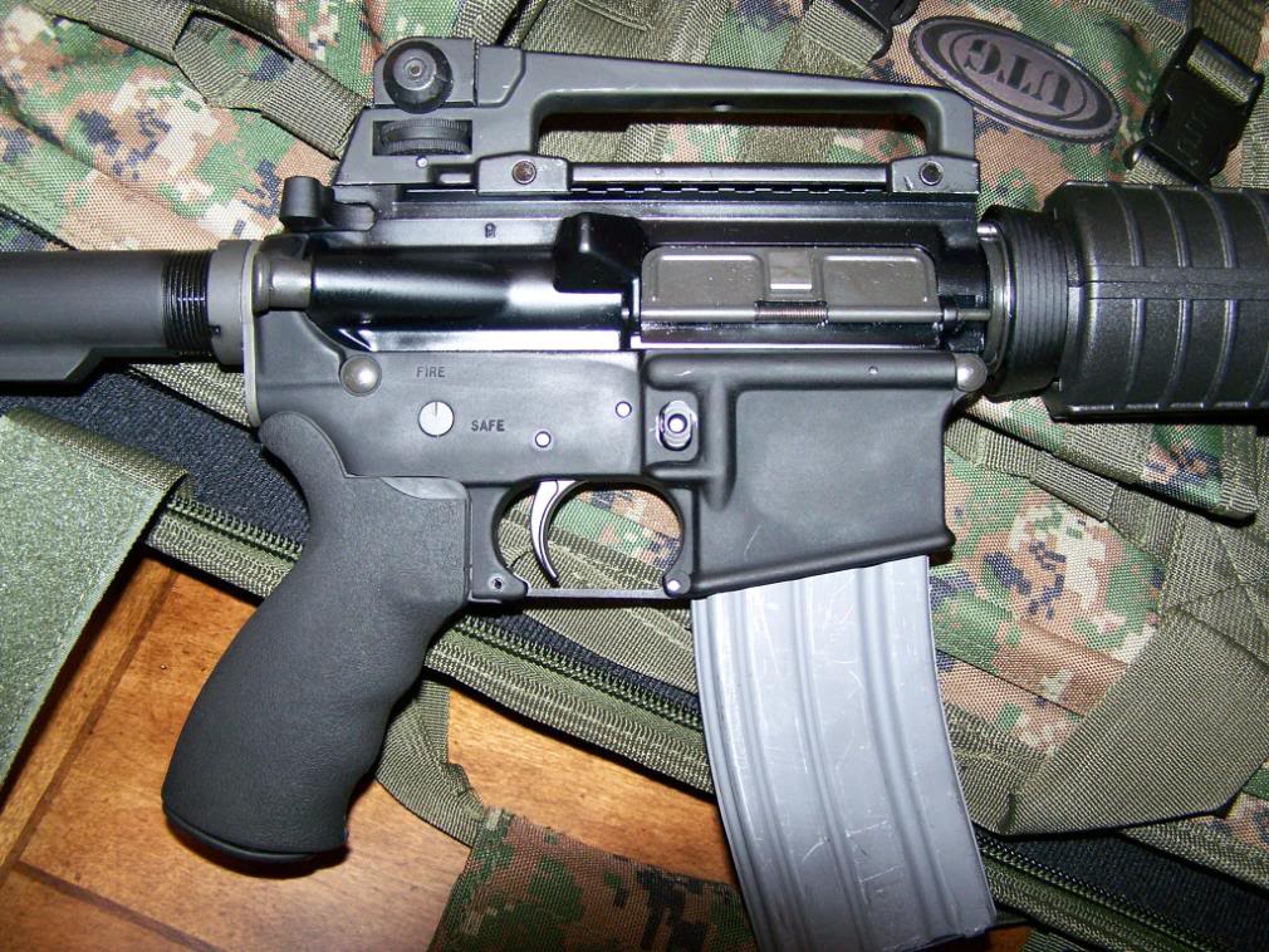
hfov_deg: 49.0
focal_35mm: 38
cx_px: 634
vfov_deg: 37.7
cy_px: 476
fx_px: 1393
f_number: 2.8
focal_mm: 6.3
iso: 160
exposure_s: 1/60
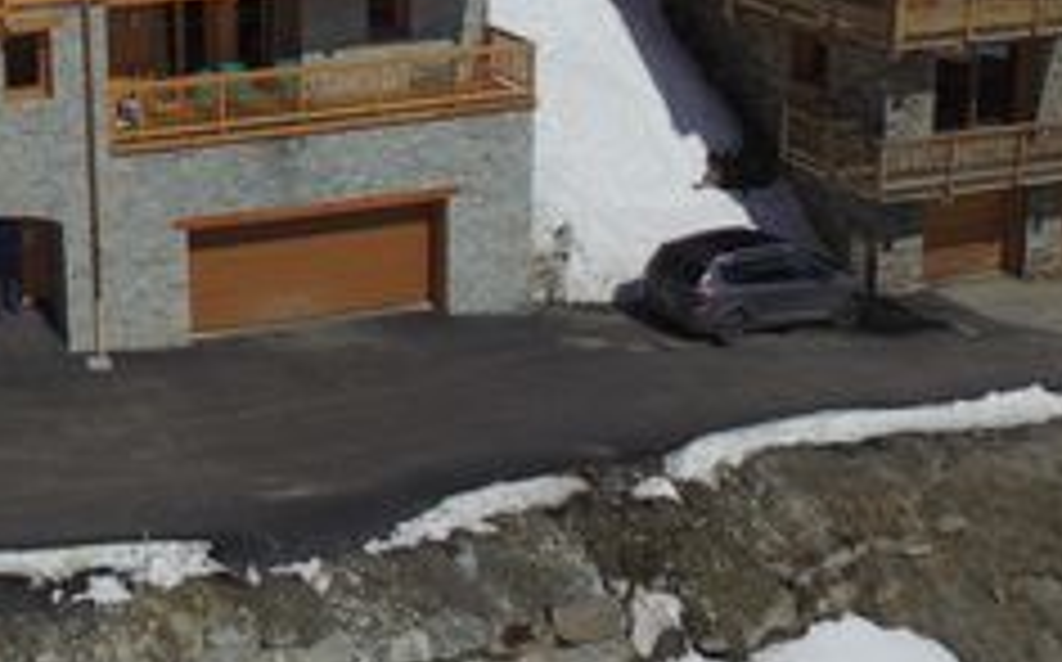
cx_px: 4
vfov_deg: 22.9
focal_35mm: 54
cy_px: -5
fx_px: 1561
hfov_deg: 34.3
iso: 100
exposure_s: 1/4098
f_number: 2.8
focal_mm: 3.61
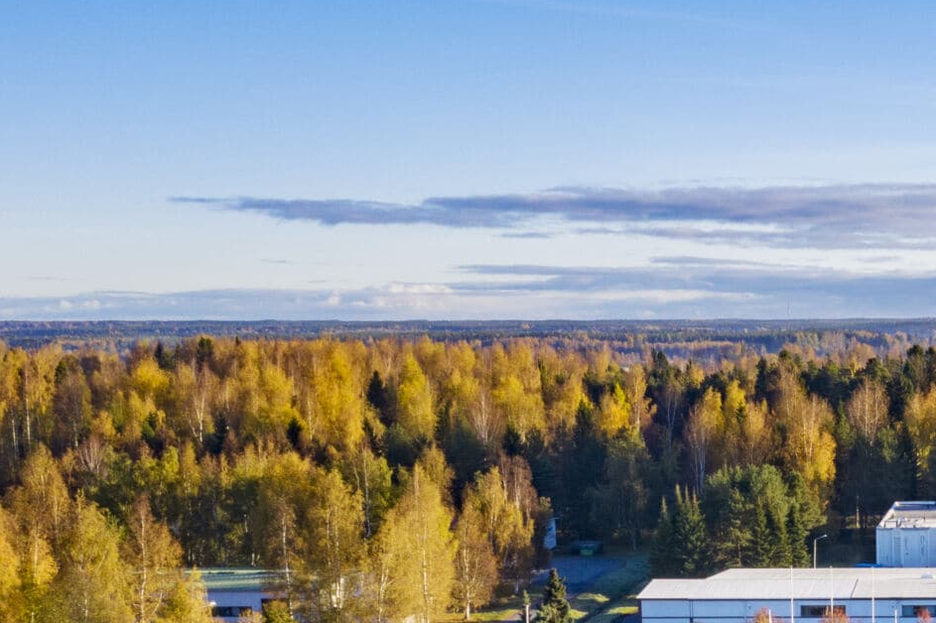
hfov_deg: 24.8
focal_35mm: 76
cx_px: 1031
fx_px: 1975
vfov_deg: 17.3
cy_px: 691
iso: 100
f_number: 8
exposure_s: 1/100
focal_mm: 10.26
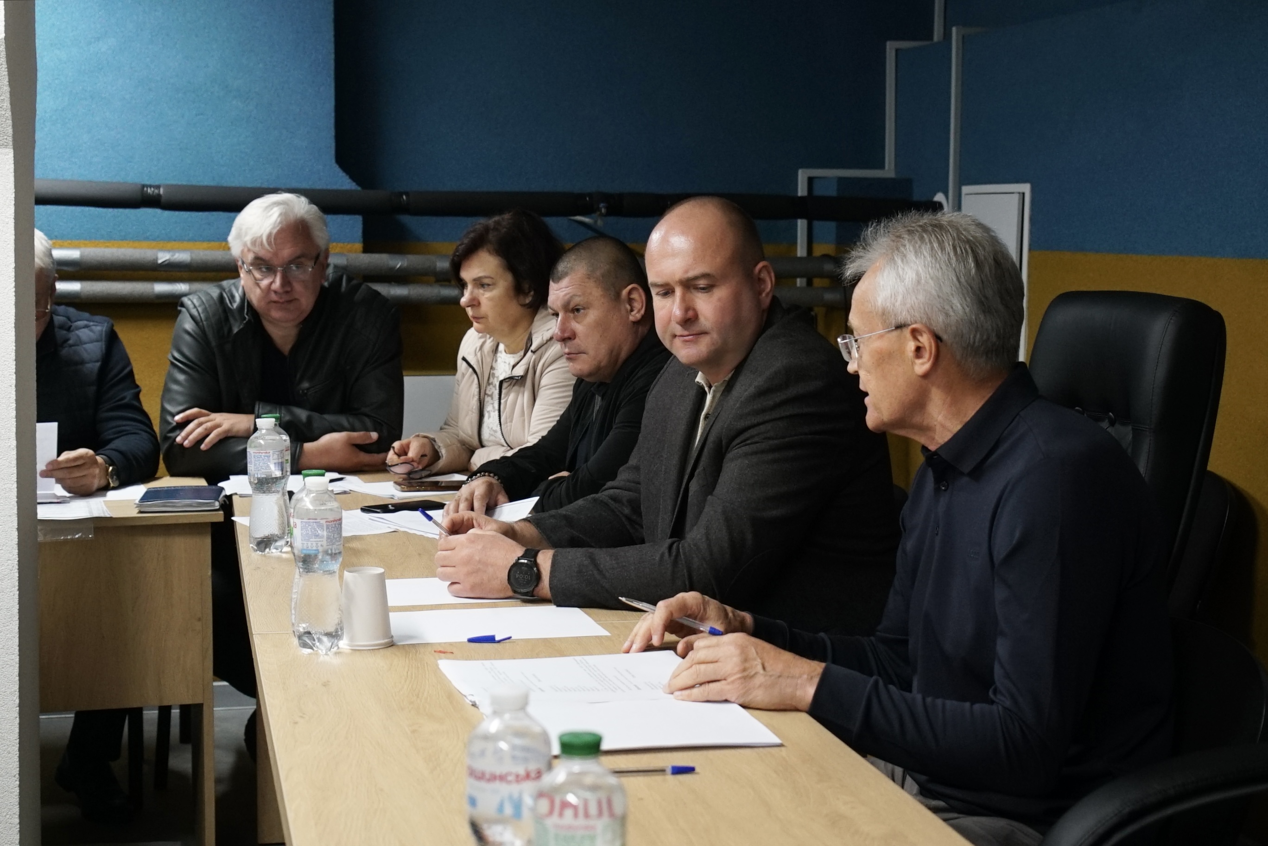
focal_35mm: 54
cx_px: 634
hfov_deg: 36.9
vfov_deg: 25.1
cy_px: 423
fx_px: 1902
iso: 2000
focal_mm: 36
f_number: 4.5
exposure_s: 1/125
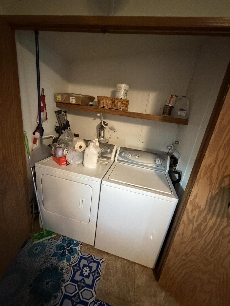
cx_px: 115
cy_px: 153
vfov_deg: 102.1
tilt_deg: -16.8
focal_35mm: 14
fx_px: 124
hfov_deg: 85.7
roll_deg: -7.8
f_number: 2.2
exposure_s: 1/40
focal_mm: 2.22
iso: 1600
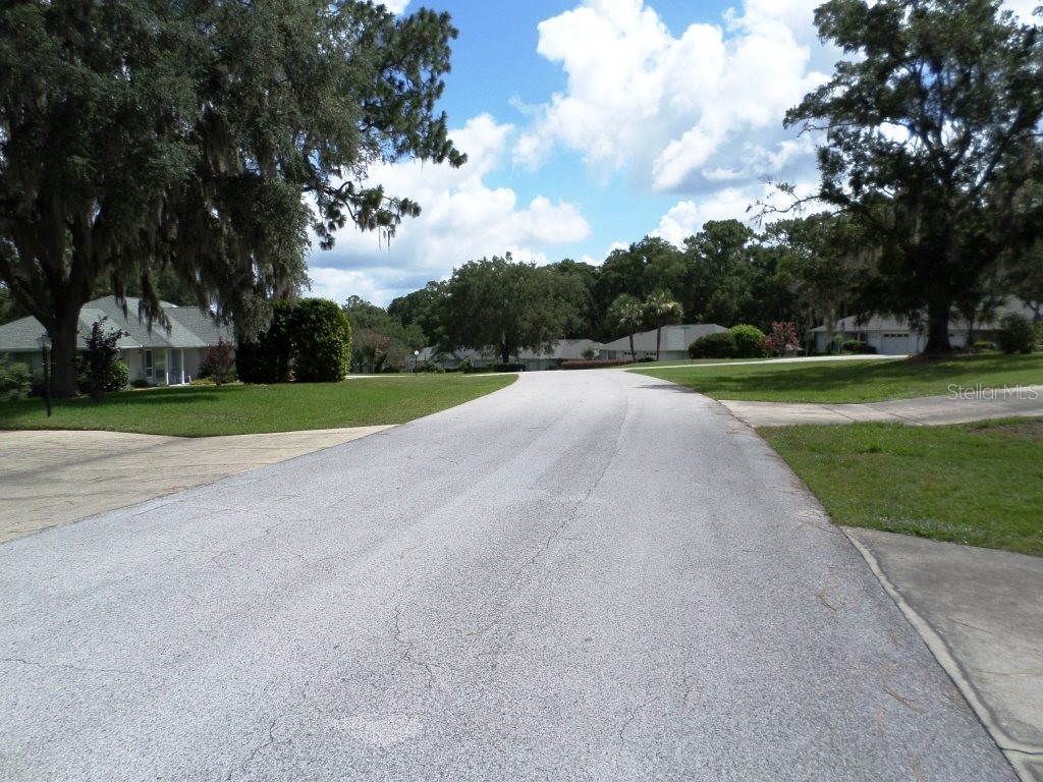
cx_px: 522
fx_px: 753
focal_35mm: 25
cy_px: 391
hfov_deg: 69.4
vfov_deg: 54.9
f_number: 2.5
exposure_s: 1/2000
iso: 80
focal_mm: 4.5
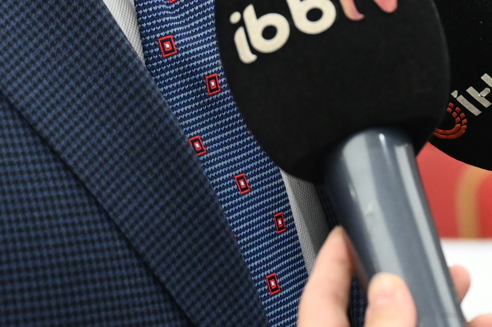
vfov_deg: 7.0
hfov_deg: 10.7
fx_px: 2622
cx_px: 363
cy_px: -204
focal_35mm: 192
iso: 2000
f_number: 3.5
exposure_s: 1/250
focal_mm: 43
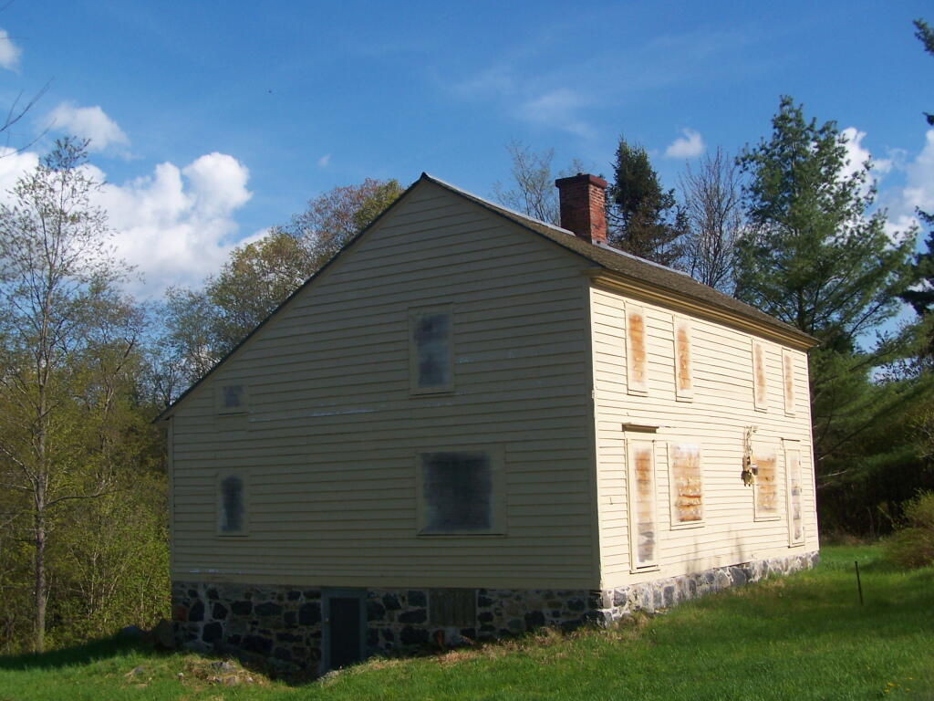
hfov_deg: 46.8
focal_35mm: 40
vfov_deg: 36.0
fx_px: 1079
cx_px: 467
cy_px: 350
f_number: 4
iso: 80
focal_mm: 6.7
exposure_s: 1/1000
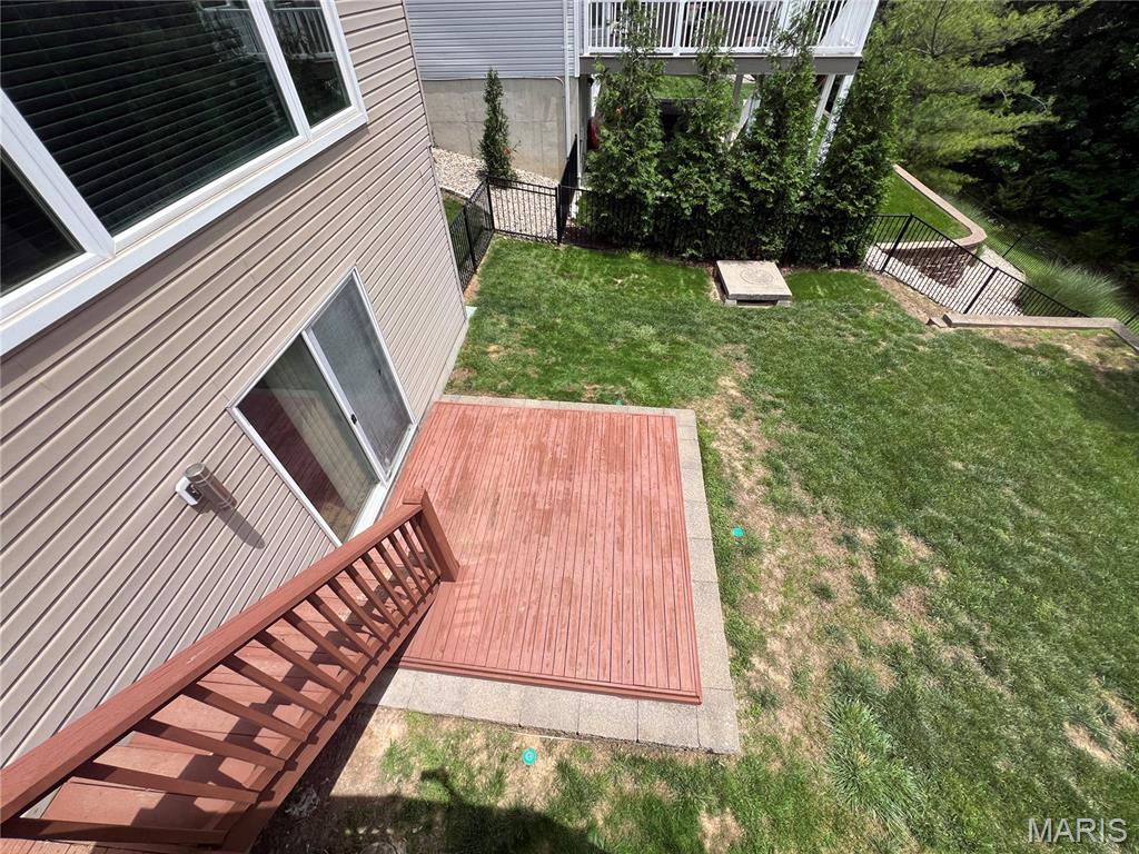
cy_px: 427
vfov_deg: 89.9
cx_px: 570
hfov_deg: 106.2
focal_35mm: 13
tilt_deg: -46.2
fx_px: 428
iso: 32
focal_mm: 1.57
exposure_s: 1/1248
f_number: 1.8
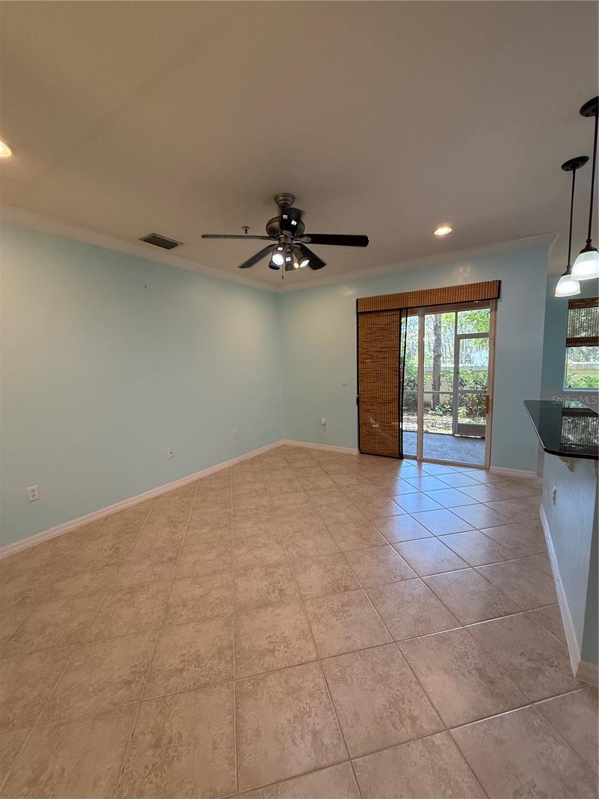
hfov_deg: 85.7
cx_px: 300
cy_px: 400
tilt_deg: -6.1
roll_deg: +1.4
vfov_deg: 102.1
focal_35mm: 14
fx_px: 323
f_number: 2.2
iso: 250
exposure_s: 1/120
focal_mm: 2.22
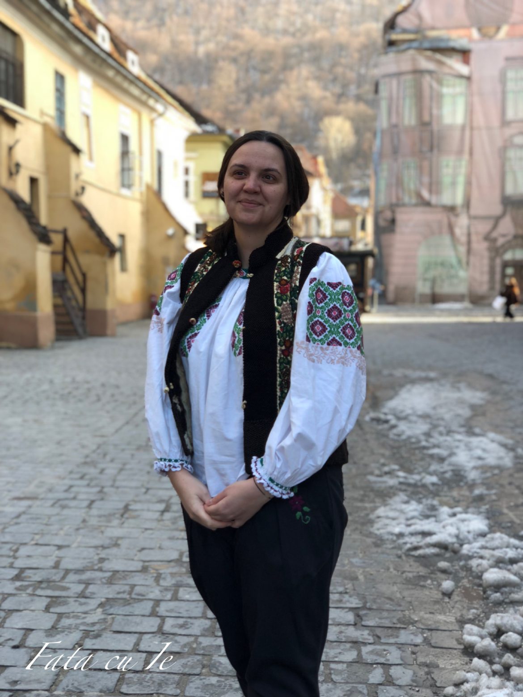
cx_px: 262
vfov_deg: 36.8
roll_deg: +0.2
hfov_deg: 28.0
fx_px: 1048
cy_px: 348
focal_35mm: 52
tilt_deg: -3.4
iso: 16
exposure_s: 1/50
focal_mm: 6
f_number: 2.4
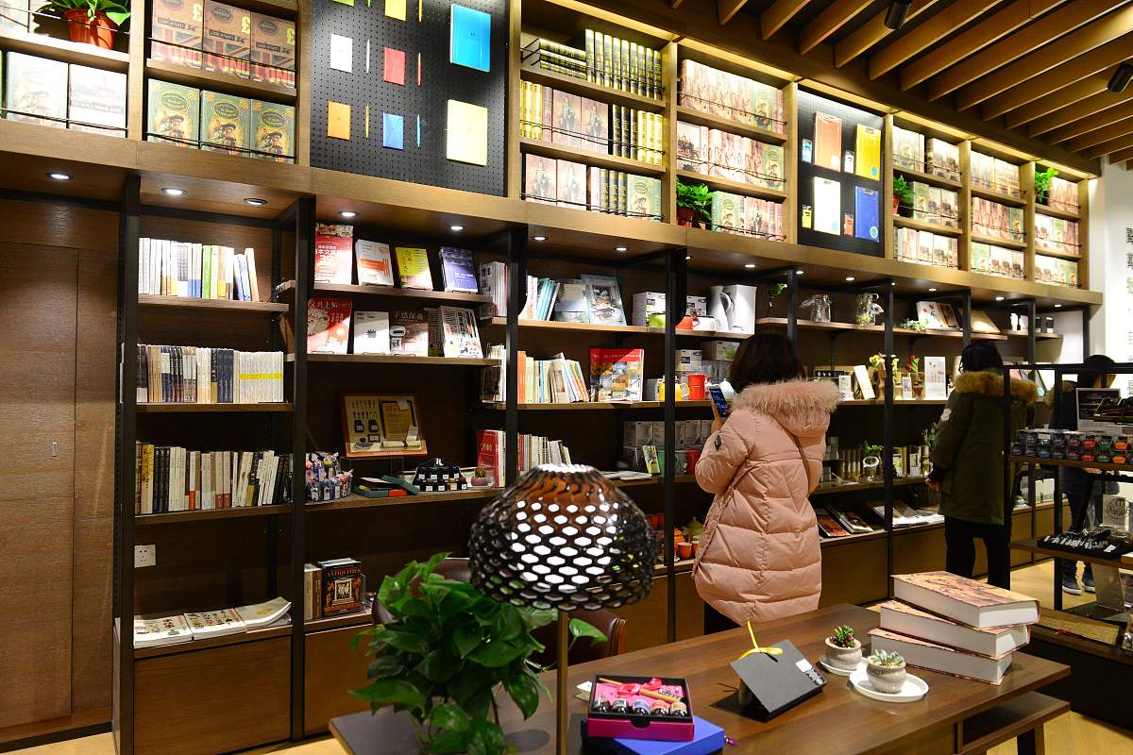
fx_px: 755
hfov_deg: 73.7
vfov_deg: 53.1
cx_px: 566
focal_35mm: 24
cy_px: 378
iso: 800
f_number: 4.5
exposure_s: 1/60
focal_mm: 24
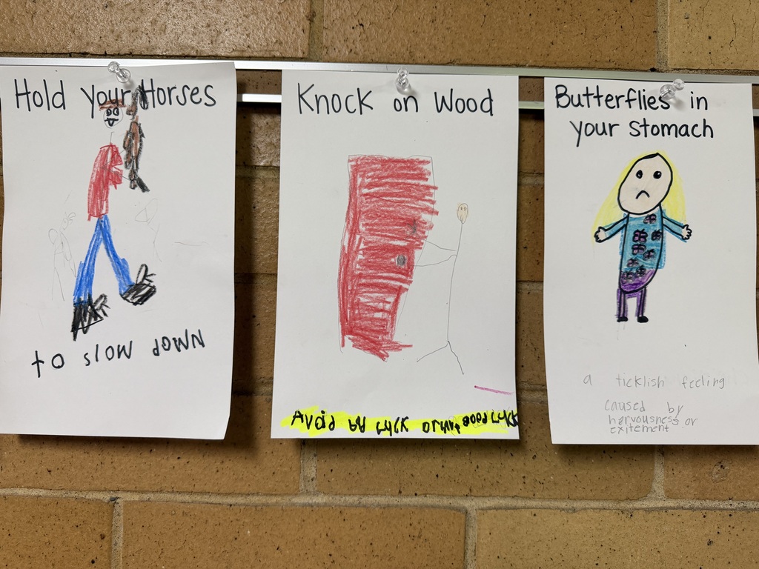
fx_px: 526
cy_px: 284
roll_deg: -0.9
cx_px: 380
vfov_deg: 56.8
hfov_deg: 71.6
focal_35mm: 24
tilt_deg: +0.7
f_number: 1.78
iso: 160
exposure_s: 1/60
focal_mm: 6.76
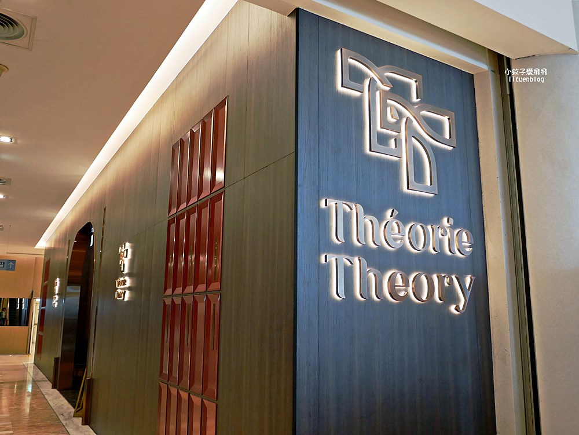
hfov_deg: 63.4
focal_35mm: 28
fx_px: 469
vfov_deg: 49.8
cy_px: 218
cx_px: 290
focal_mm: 14
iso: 500
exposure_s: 1/60
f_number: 2.5
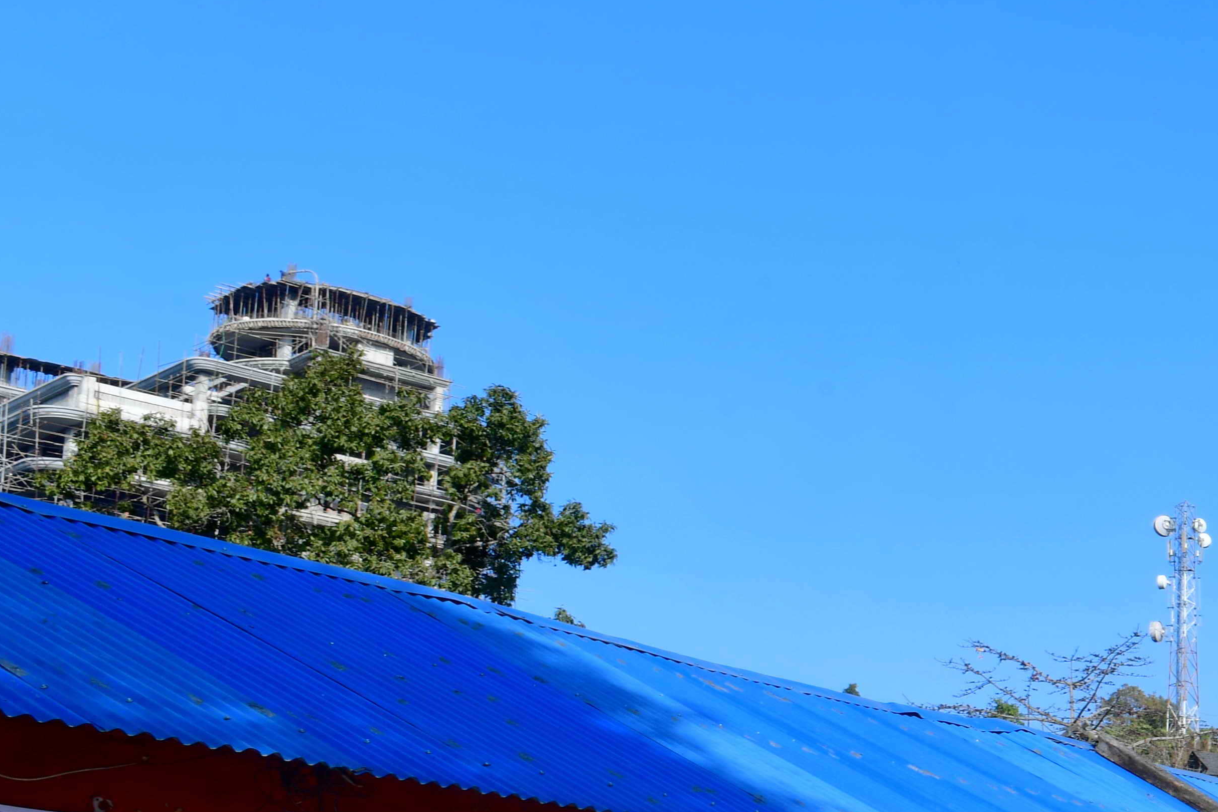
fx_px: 2301
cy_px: 775
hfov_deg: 22.5
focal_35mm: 68
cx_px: 1963
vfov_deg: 19.5
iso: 64
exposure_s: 1/40
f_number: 20
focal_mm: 20
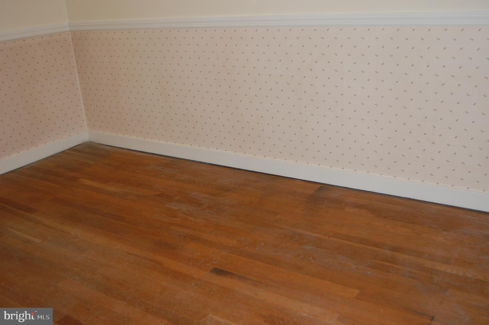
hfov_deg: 53.2
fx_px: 488
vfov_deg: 36.8
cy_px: 162
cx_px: 244
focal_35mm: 36
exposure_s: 1/60
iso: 400
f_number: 4
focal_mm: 24
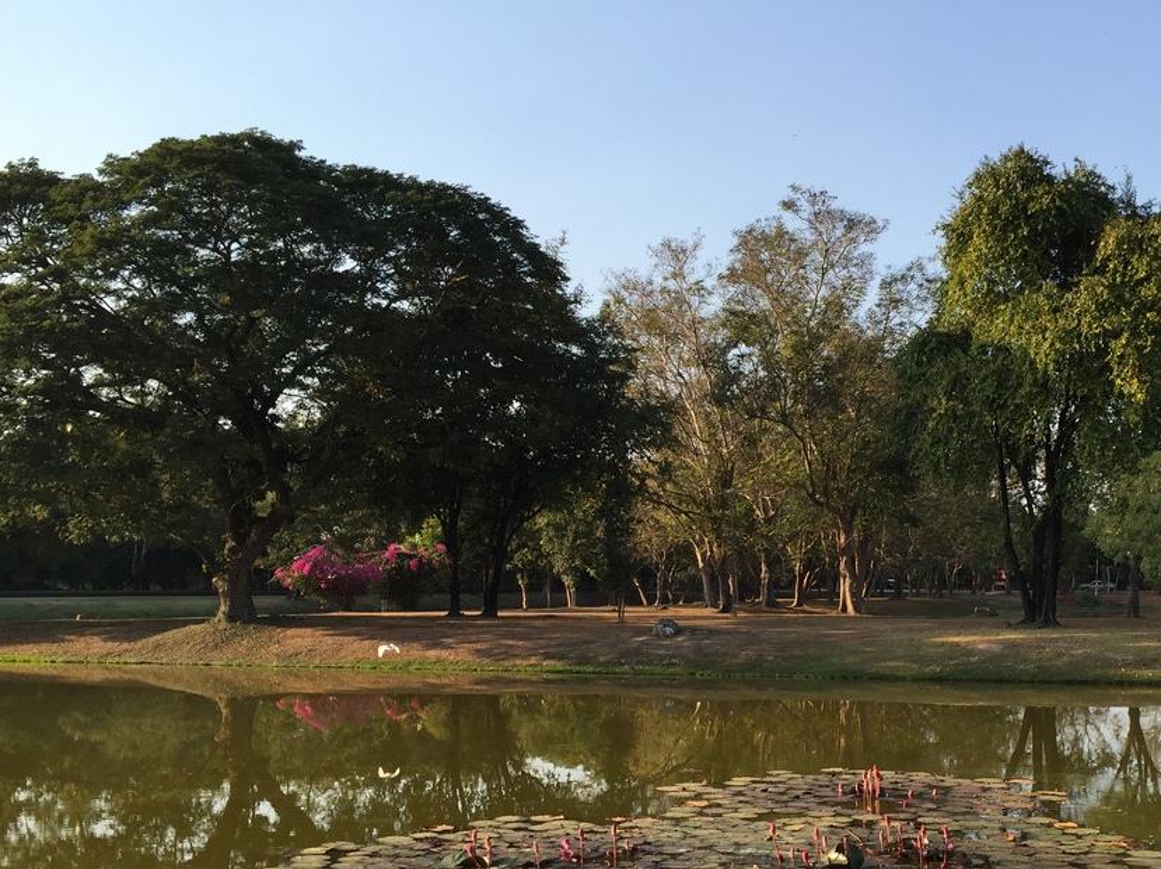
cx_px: 786
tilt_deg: -2.0
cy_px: 628
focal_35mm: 42
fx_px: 1408
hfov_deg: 44.1
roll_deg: -0.7
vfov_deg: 33.8
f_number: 2.2
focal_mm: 4.15
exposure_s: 1/791
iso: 32
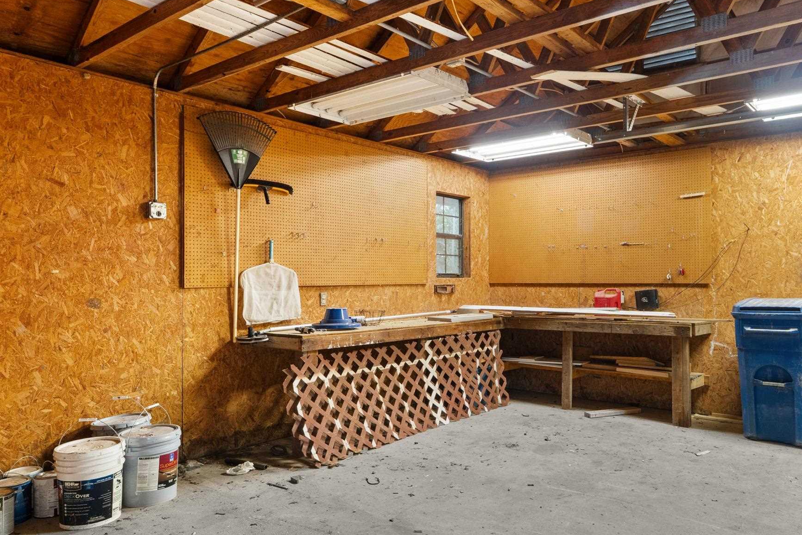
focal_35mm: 26
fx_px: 579
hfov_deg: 69.0
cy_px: 264
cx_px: 465
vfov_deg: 49.6
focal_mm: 10
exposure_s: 1.6
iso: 320
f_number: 7.1
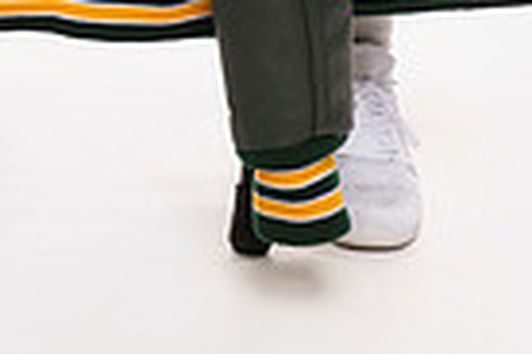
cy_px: -466
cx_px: 73
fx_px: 2645
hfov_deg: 11.4
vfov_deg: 7.2
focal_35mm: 179
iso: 640
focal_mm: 55
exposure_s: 1/400
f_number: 7.1
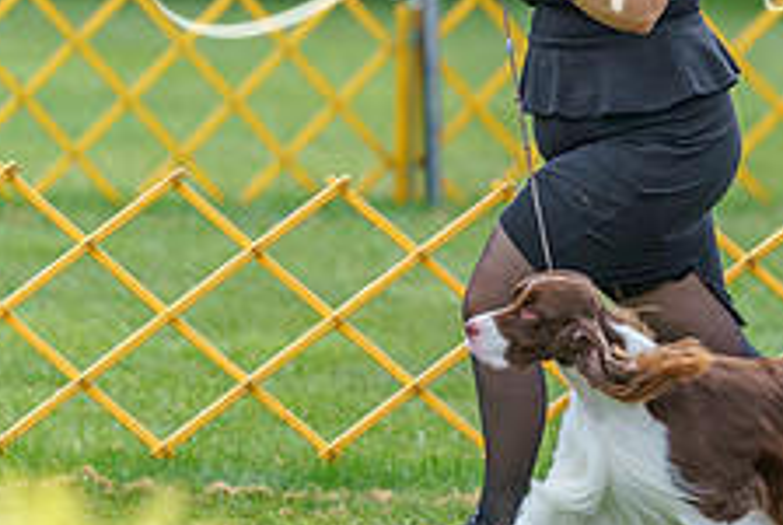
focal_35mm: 517
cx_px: 650
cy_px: 100
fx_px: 11259
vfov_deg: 2.7
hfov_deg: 4.0
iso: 640
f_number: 2.8
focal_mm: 200
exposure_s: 1/640
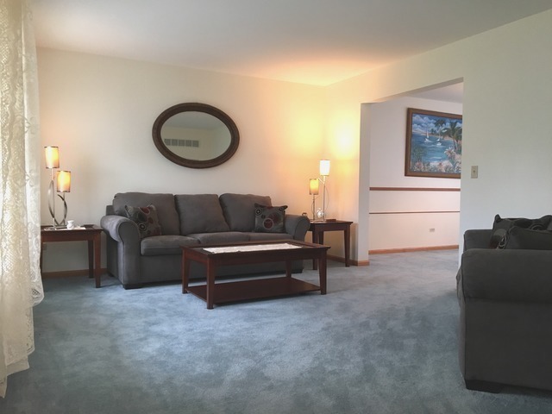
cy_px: 207
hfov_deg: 61.7
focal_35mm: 29
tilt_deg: -1.8
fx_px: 462
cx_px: 276
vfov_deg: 48.2
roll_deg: -0.8
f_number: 2.2
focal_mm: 4.15
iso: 100
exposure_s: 1/30
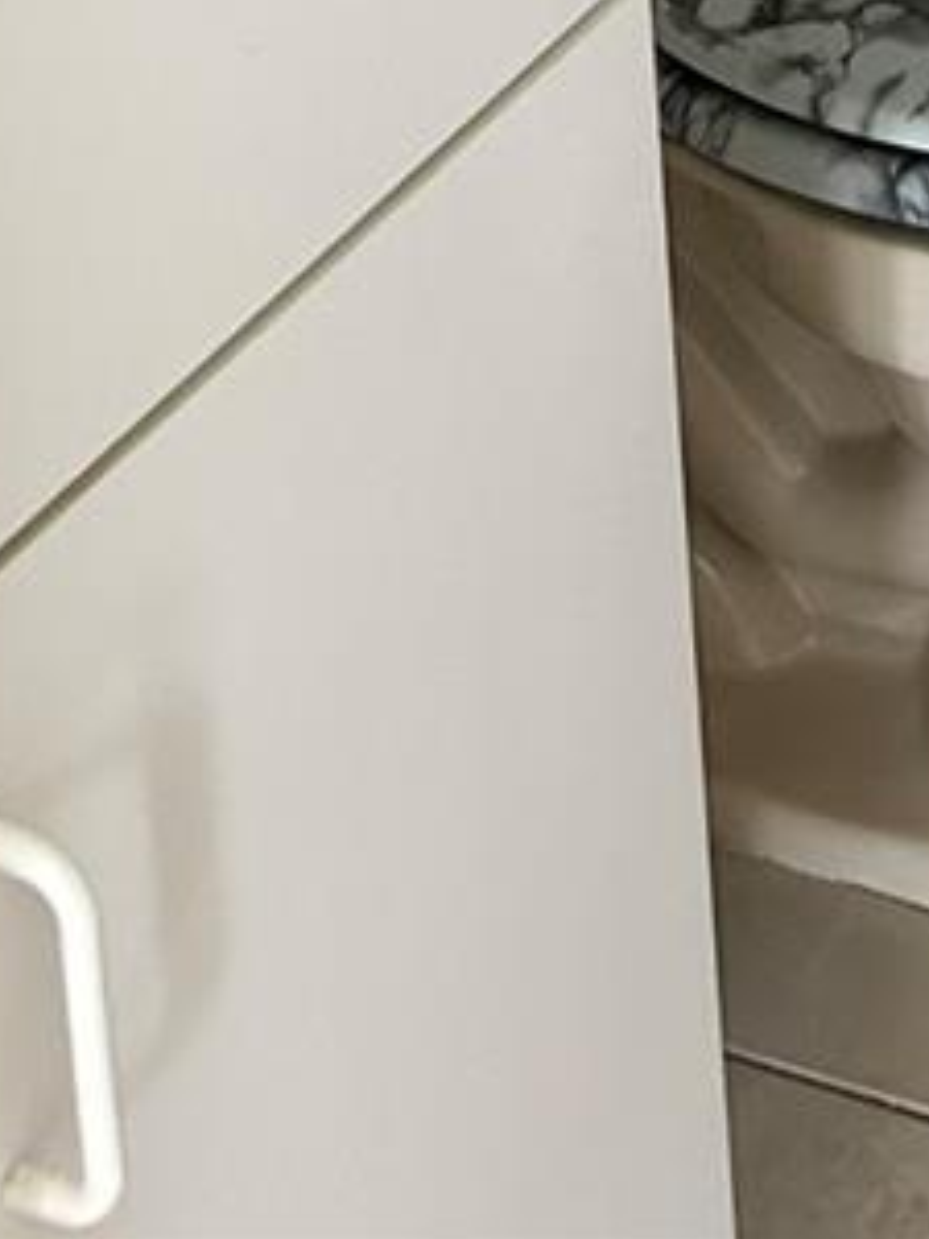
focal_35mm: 104
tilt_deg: -8.5
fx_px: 3721
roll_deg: +2.6
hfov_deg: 14.1
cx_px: 871
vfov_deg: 15.3
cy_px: -1231
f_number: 1.5
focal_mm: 5.7
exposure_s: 1/60
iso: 250
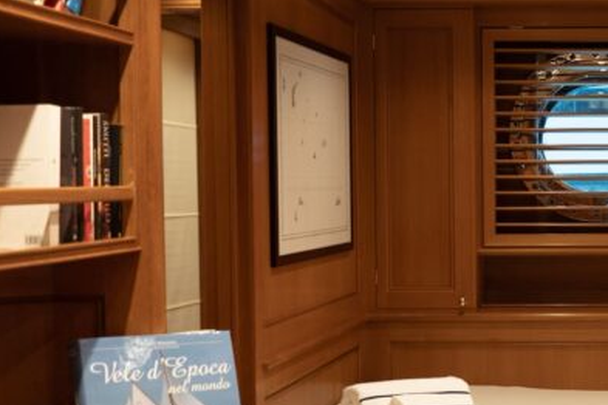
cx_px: 637
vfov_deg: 18.7
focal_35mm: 73
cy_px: 226
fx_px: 1233
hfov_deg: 26.0
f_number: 5
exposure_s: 1/25
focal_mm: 28
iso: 500
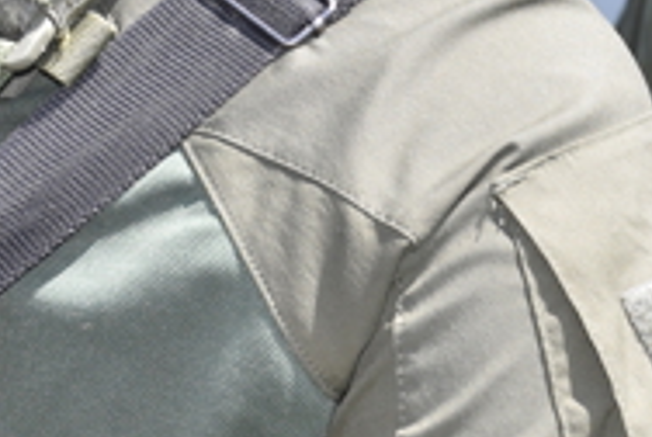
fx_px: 3682
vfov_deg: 6.8
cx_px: 597
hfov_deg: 10.1
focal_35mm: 203
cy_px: 160
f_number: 5.6
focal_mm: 34
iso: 100
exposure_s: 1/125
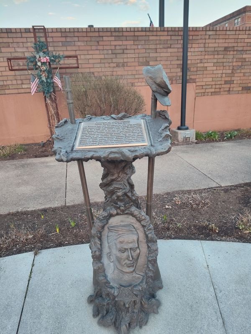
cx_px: 126
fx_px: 222
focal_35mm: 23
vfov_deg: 73.9
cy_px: 167
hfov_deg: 58.9
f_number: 1.8
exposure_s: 1/120
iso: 513
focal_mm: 5.56
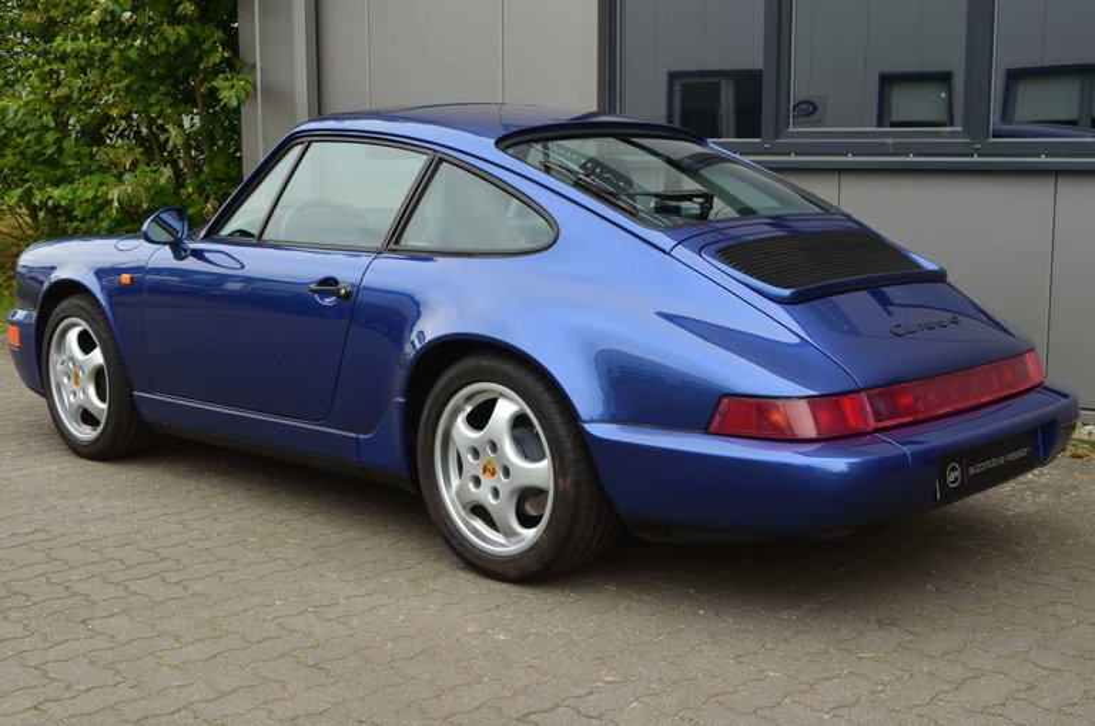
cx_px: 548
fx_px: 1457
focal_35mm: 48
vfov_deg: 28.0
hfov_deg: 41.2
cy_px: 363
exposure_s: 1/60
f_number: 10
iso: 360
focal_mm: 32
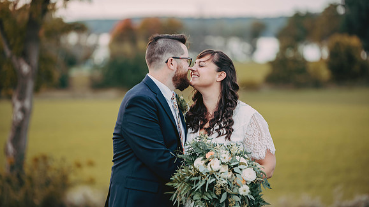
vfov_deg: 7.4
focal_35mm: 163
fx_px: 1595
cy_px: 96
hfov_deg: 13.2
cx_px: 184
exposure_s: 1/160
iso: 500
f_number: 2.8
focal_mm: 155
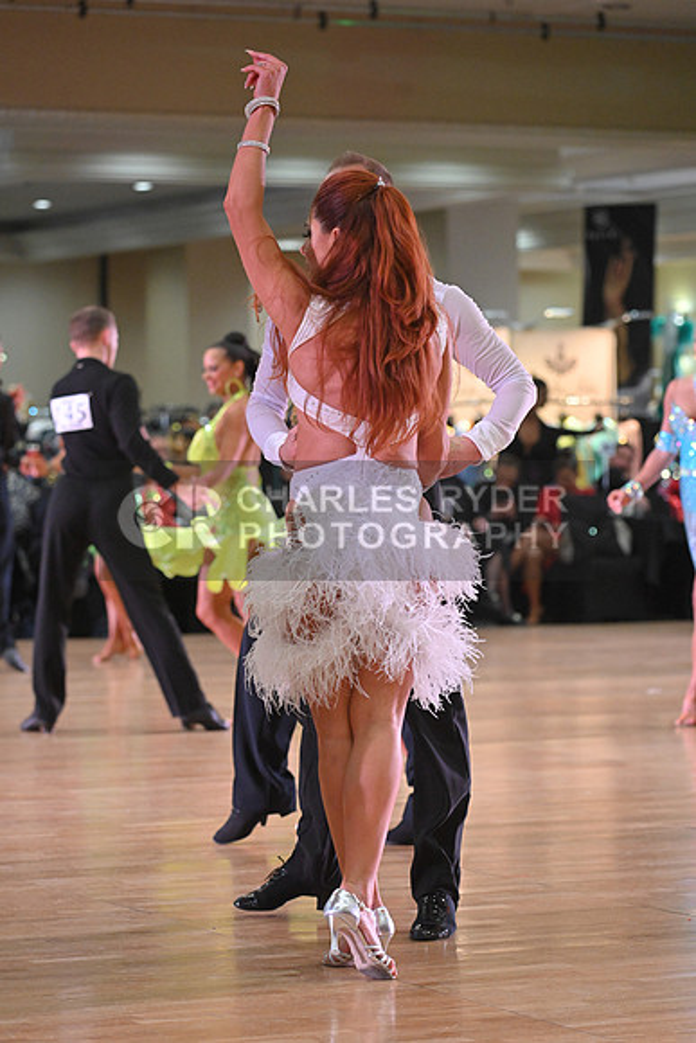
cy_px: 522
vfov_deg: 15.8
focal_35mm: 130
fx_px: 3767
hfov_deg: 10.6
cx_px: 348
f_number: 5
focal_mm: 130
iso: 4000
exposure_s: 1/400
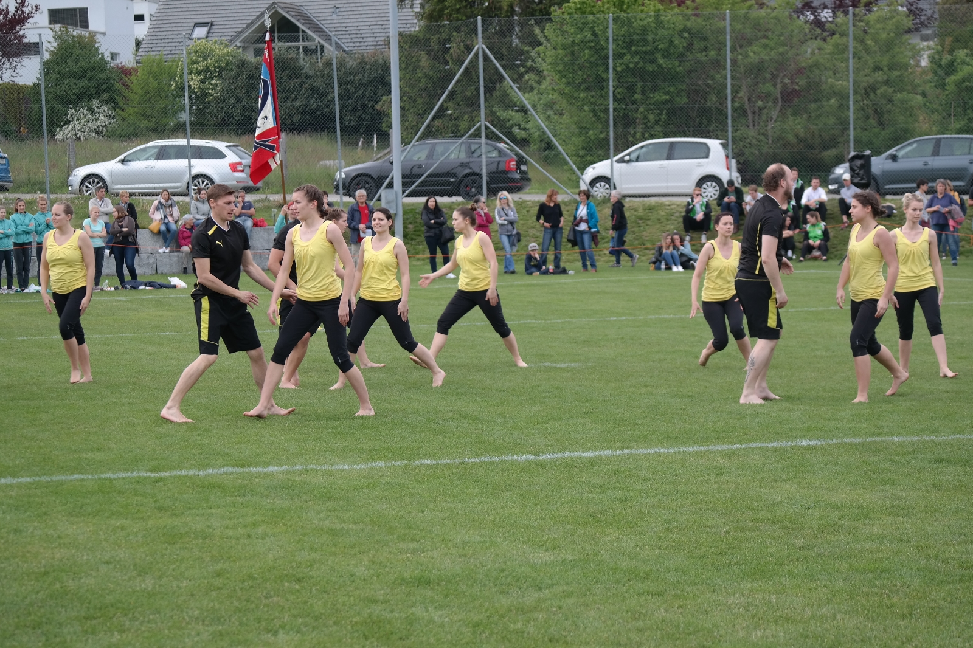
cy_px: 324
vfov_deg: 15.2
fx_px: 2432
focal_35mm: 90
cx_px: 486
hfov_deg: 22.6
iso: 100
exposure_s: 1/200
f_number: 4.5
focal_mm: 59
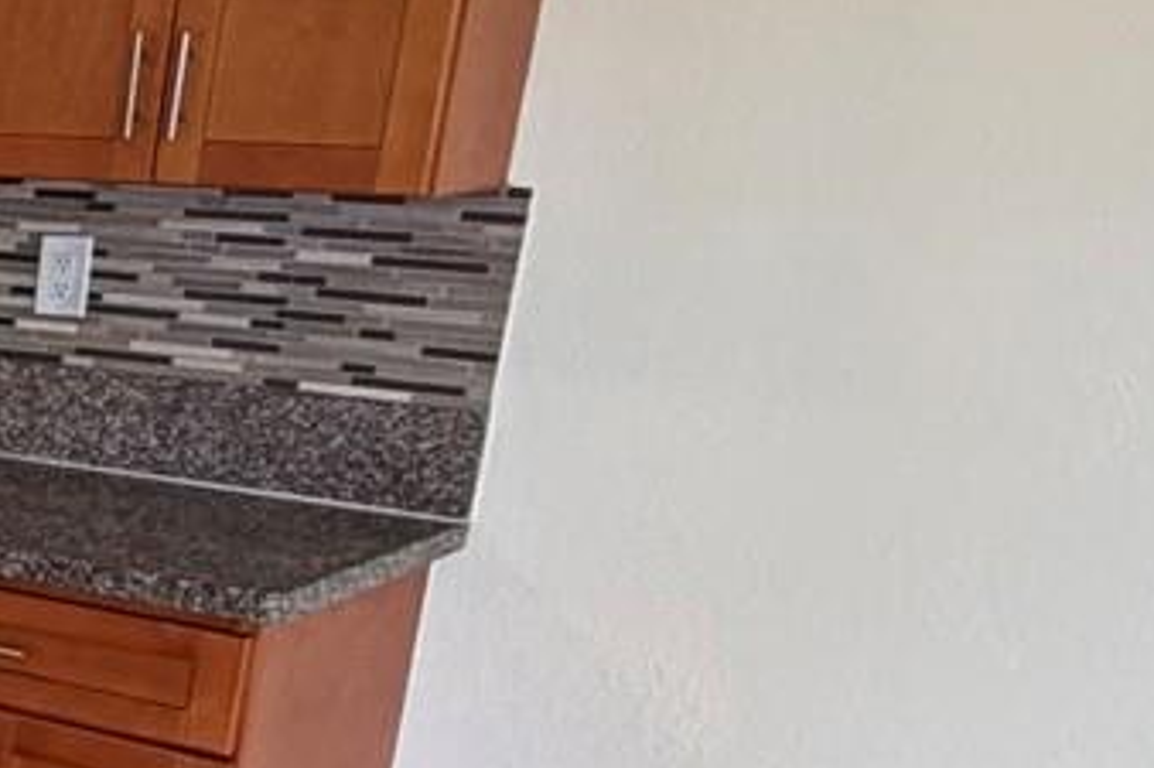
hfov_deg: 20.4
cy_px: 696
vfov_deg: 19.3
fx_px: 2211
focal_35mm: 69
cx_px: -935
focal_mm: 2.22
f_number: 2.2
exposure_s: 1/60
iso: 200
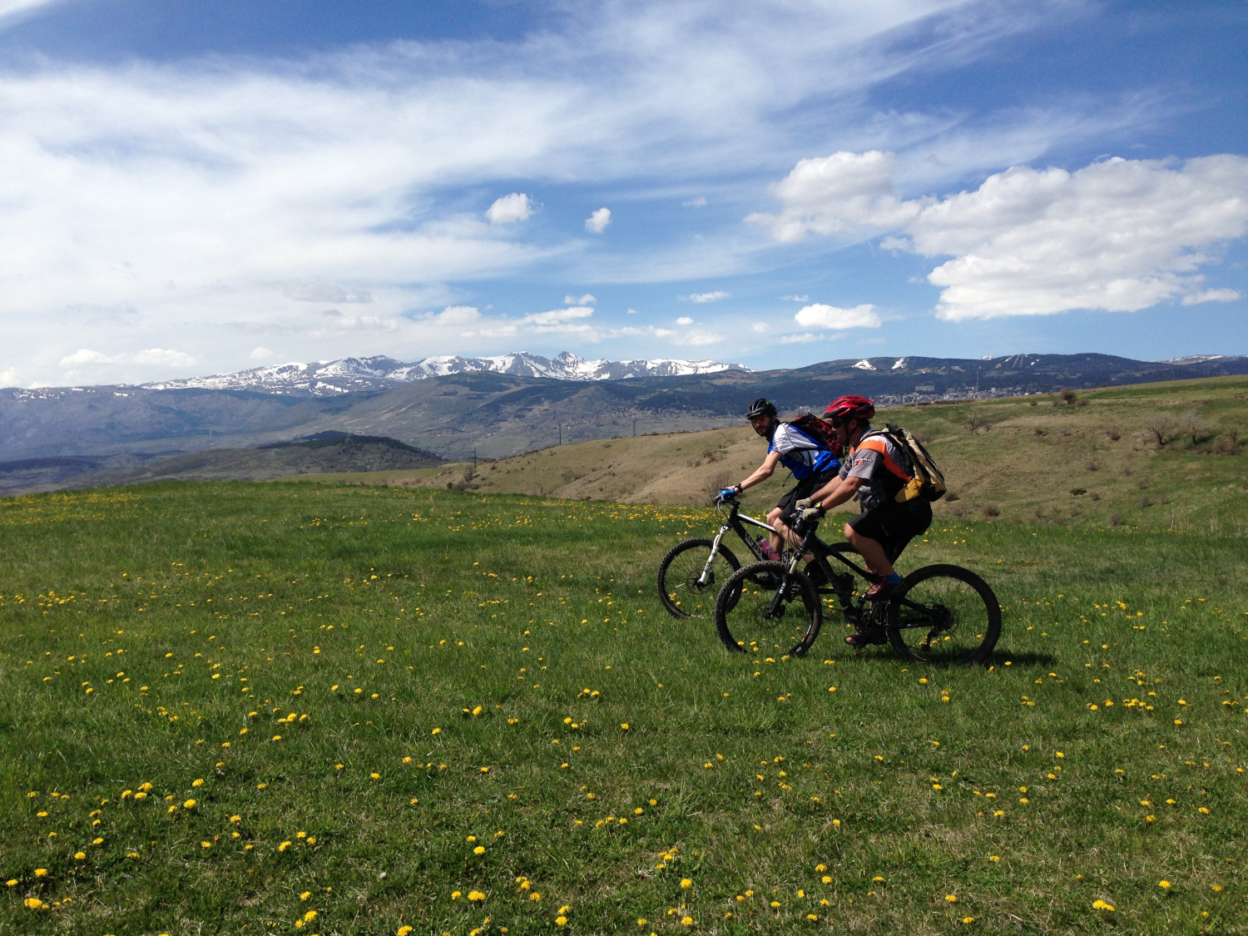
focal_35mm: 33
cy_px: 468
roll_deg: -0.7
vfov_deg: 42.9
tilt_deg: -3.3
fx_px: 1190
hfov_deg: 55.4
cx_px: 624
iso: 50
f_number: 2.4
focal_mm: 4.12
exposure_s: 1/2463
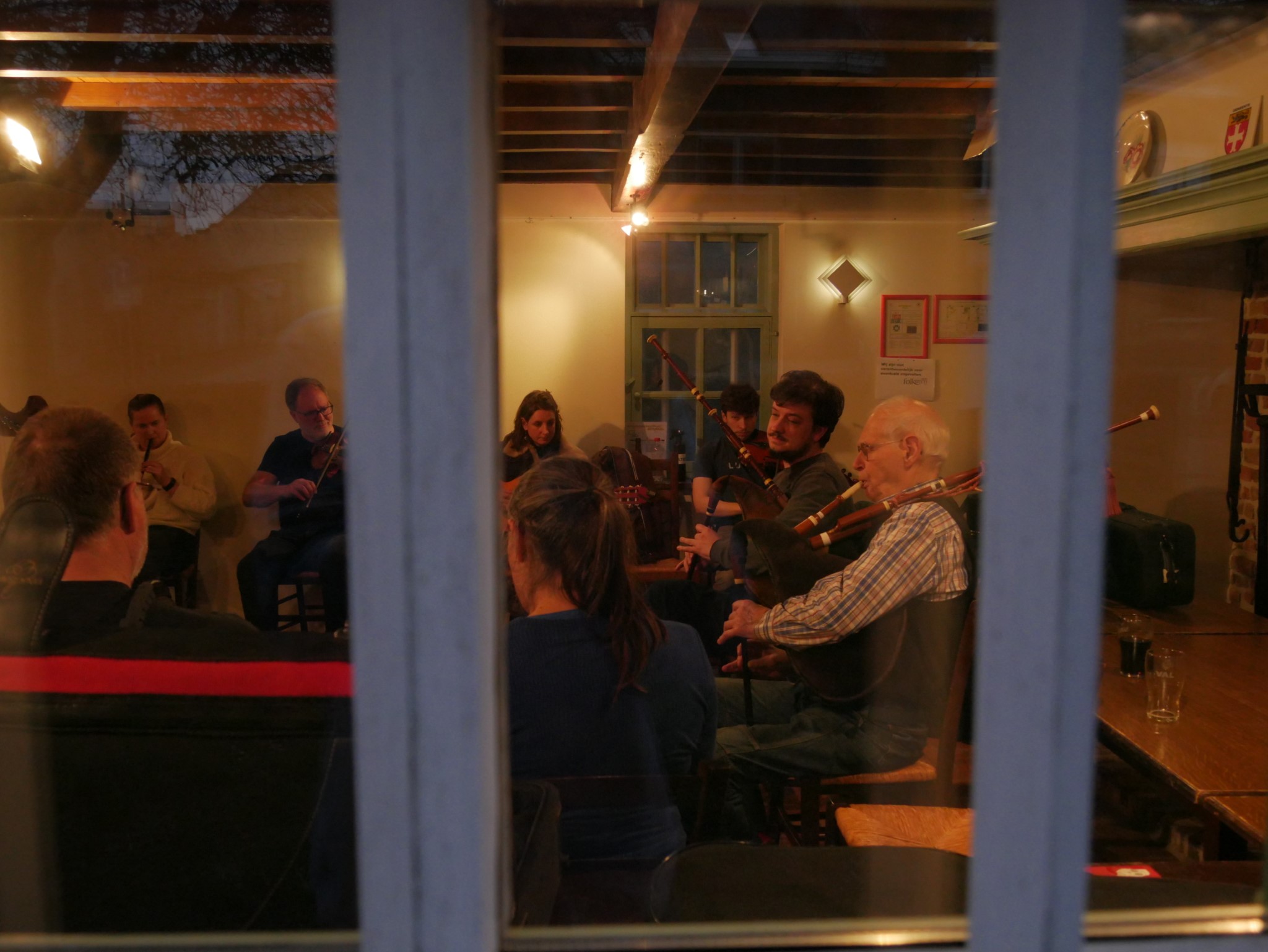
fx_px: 1246
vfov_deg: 41.8
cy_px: 476
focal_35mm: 34
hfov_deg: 53.9
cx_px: 634
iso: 1600
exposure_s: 1/160
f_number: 4.4
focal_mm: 17
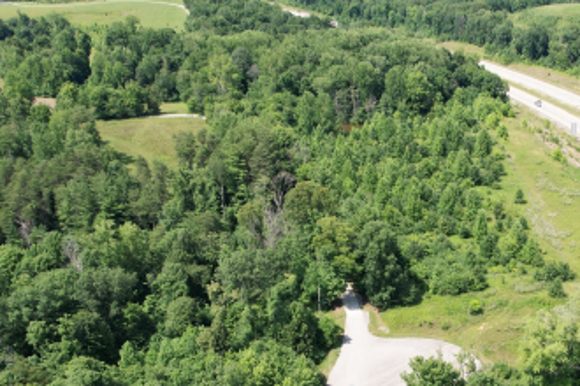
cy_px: 361
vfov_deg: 26.0
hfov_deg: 38.8
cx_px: 418
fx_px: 805
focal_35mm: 50
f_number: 2.8
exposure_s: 1/1250
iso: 200
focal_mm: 8.38
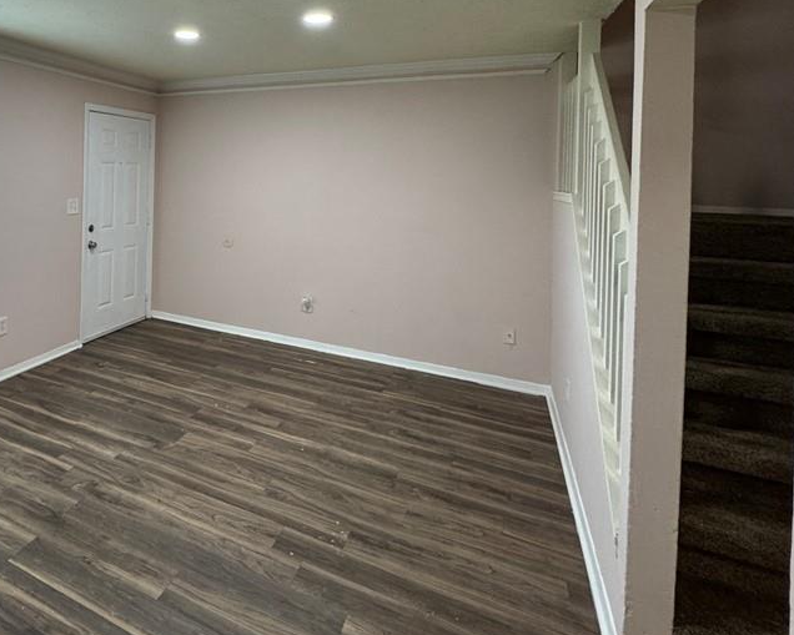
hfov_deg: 70.3
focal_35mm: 22
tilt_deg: -0.8
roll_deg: -1.3
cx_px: 203
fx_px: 517
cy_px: 172
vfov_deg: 60.3
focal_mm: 2.22
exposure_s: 1/120
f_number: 2.2
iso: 200
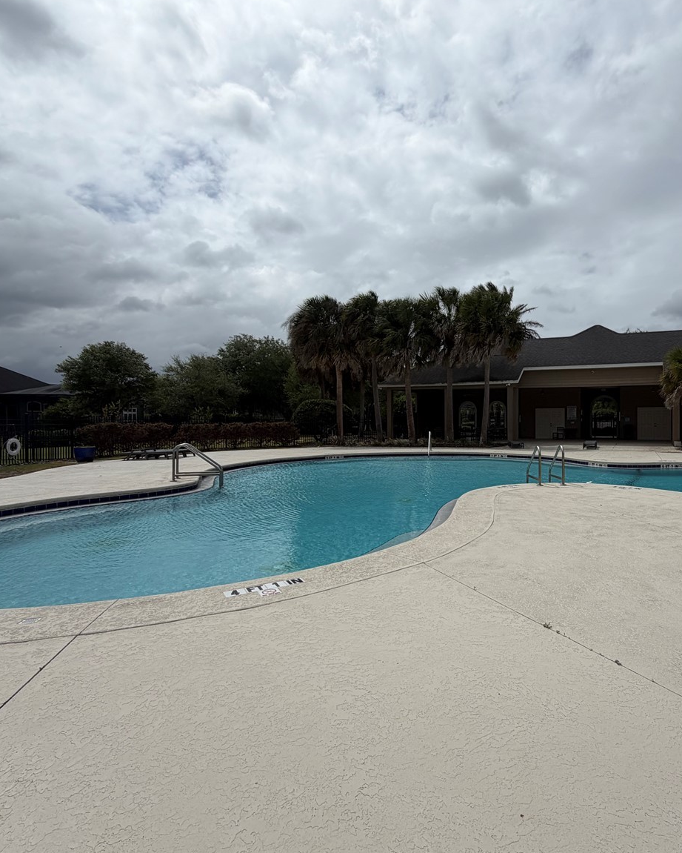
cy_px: 422
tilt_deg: -1.2
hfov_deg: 68.0
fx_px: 479
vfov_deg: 83.3
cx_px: 478
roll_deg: +0.4
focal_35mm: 19
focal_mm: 2.22
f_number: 2.2
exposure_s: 1/3460
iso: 20
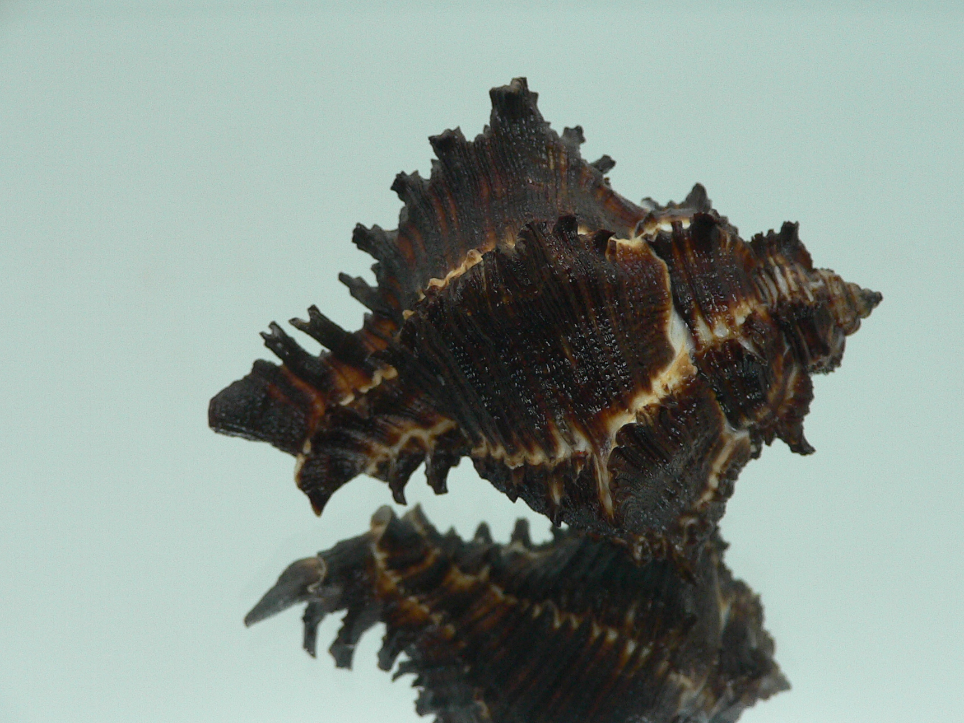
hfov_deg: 45.7
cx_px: 518
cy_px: 369
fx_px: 1142
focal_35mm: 41
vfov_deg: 35.1
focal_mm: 4.6
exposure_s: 1/60
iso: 150
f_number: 2.8
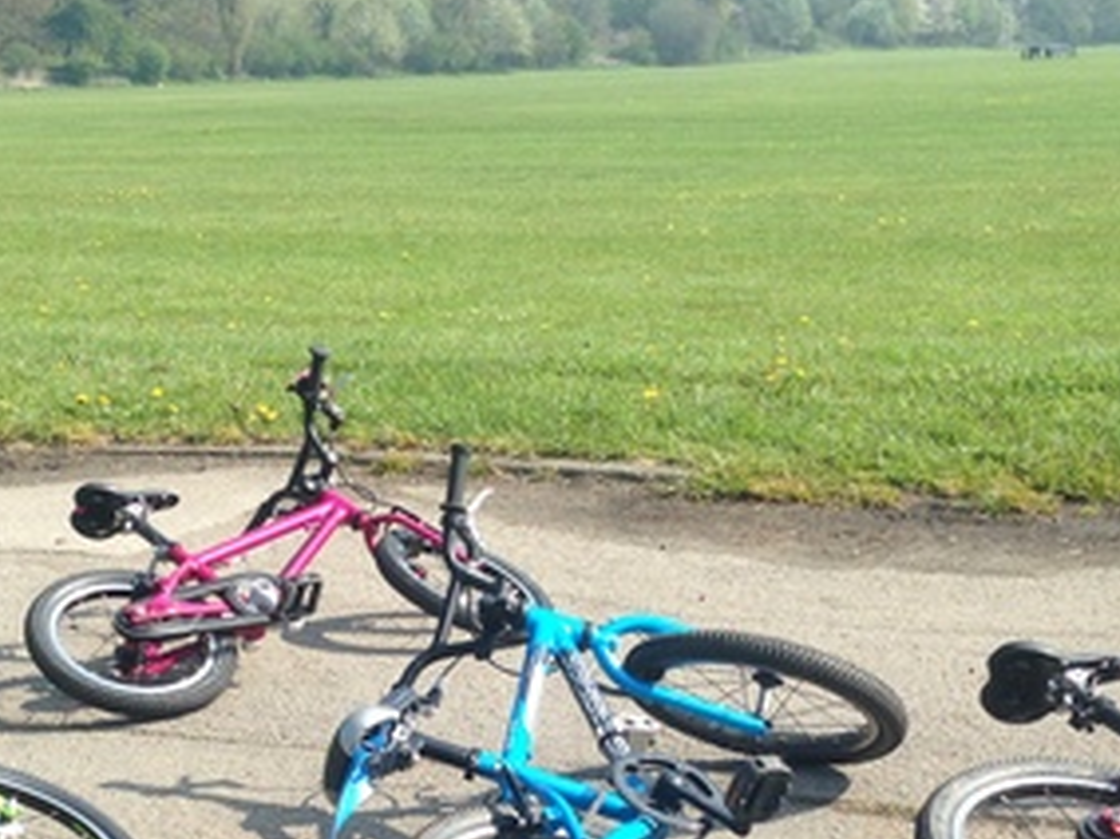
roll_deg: +2.3
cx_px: 479
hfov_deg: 27.8
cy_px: 851
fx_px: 2264
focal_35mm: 70
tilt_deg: -19.9
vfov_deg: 20.3
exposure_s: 1/951
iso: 50
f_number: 2.4
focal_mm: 4.12
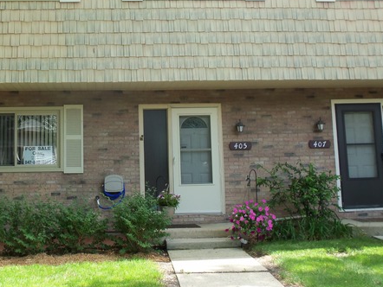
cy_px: 84
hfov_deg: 34.6
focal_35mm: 55
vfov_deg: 26.4
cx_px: 132
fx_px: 609
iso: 80
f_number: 3.7
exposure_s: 1/100
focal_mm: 6.7
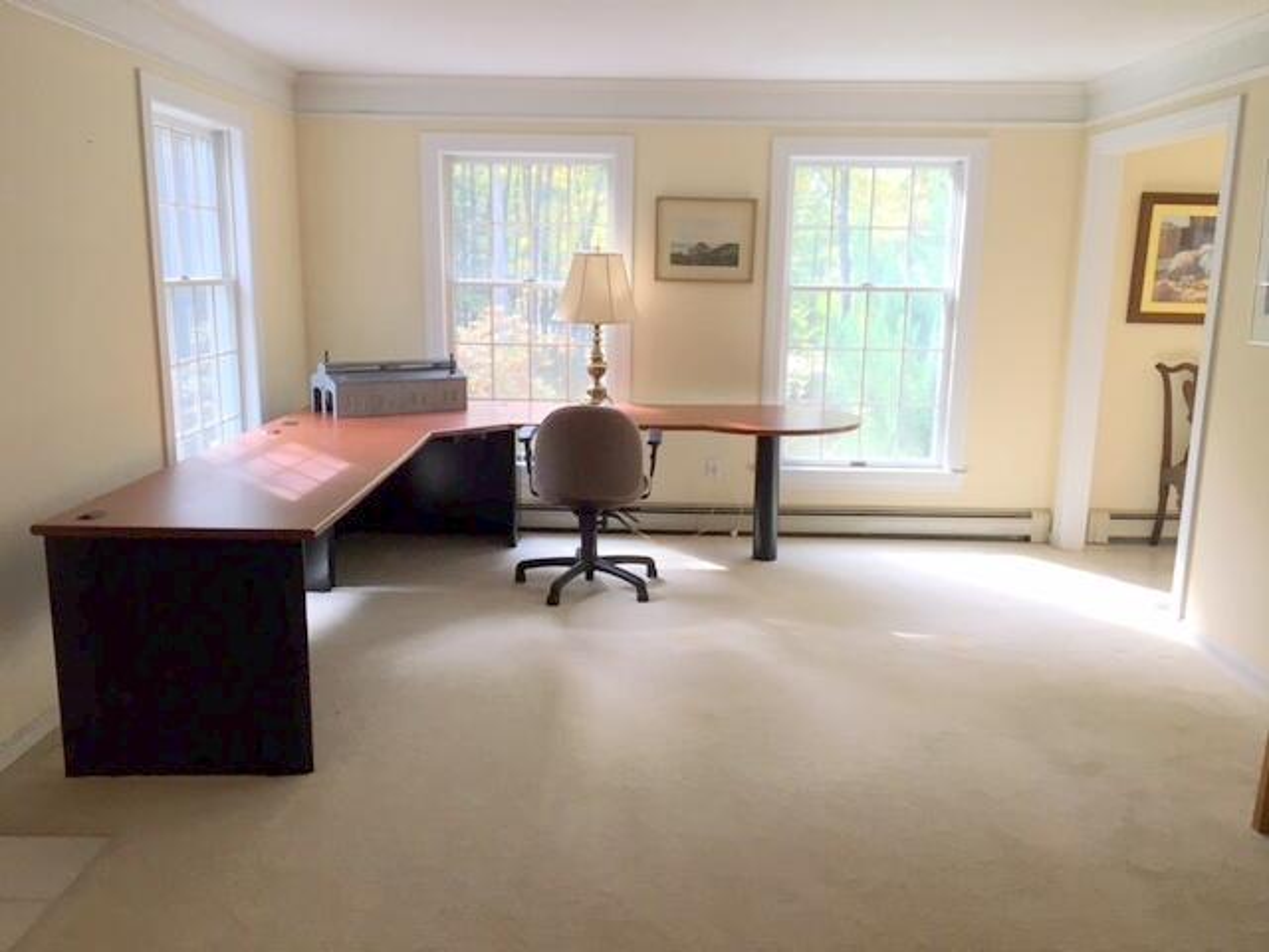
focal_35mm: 29
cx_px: 634
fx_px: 1063
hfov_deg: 61.7
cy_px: 476
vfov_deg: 48.2
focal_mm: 4.15
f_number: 2.2
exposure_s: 1/40
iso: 25
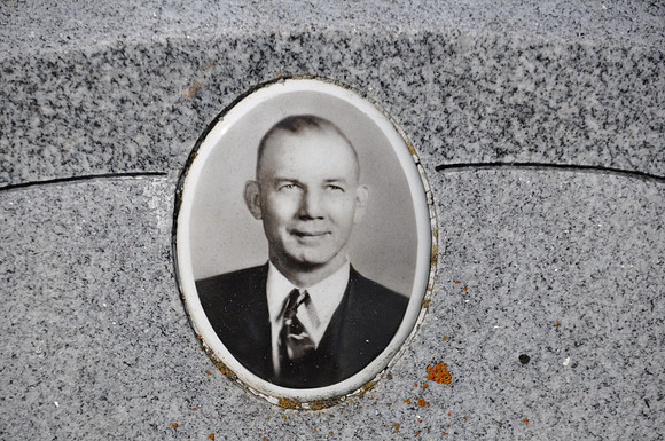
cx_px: 332
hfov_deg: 4.9
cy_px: 220
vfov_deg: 3.3
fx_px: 7747
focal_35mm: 420
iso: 360
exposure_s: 1/2000
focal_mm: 280
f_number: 6.3
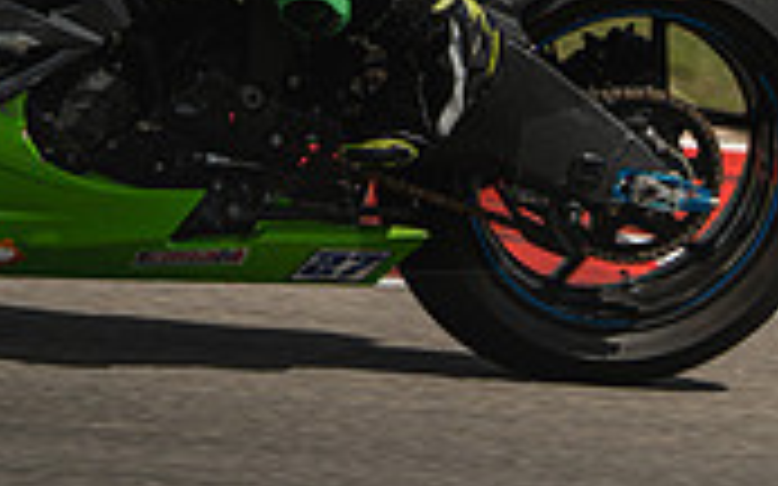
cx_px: 432
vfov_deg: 1.3
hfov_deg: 2.0
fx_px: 21768
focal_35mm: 1027
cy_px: -277
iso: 160
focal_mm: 200
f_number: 3.2
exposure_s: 1/1600
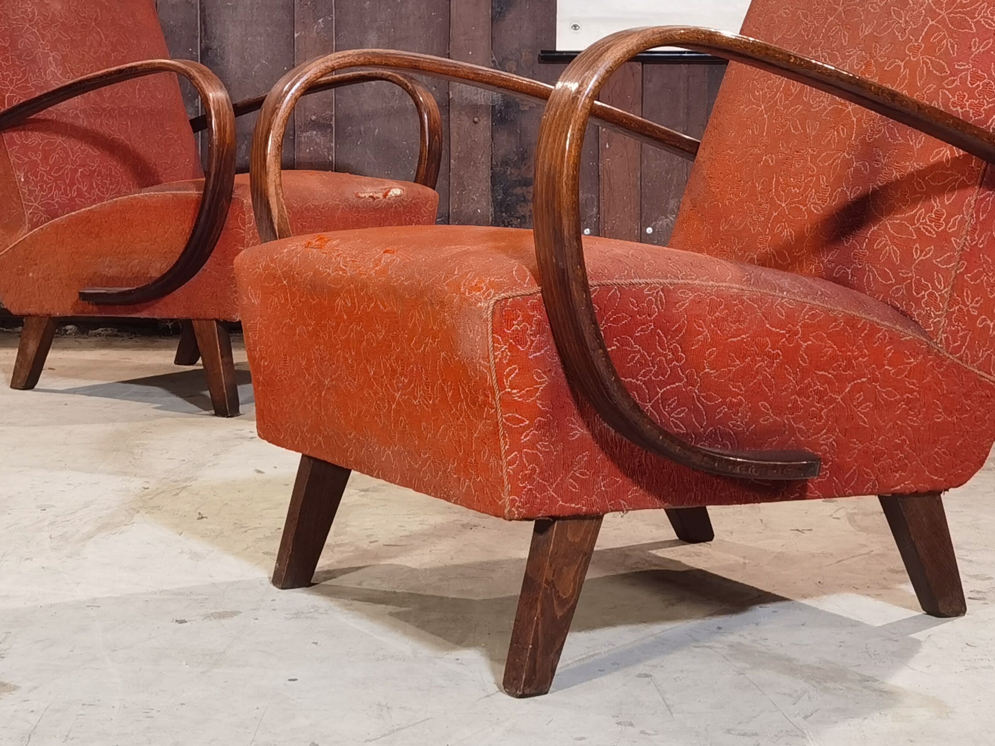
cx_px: 506
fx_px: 2012
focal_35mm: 70
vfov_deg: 20.9
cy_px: 216
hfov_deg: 27.8
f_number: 1.9
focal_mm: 6.71
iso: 250
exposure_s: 1/50
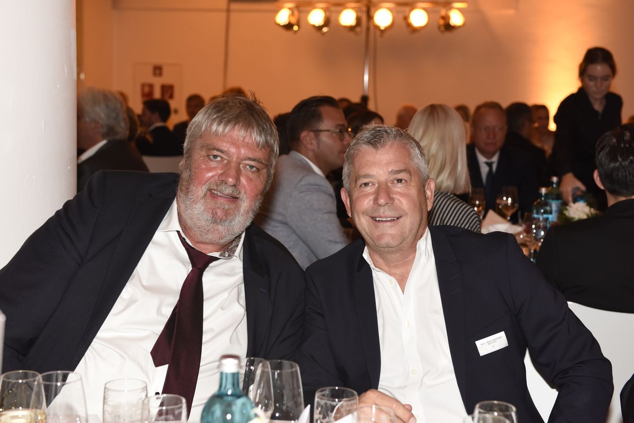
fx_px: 1057
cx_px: 317
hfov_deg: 33.4
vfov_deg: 22.6
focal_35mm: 60
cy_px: 212
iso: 1600
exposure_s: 1/80
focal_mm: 60
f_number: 4.5
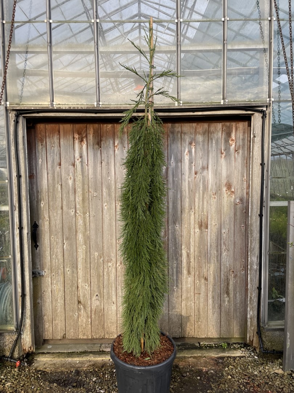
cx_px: 147
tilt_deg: -4.6
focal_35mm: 26
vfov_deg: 67.3
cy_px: 196
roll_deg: +0.9
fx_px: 294
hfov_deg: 53.1
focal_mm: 4.2
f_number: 1.6
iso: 32
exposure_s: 1/319
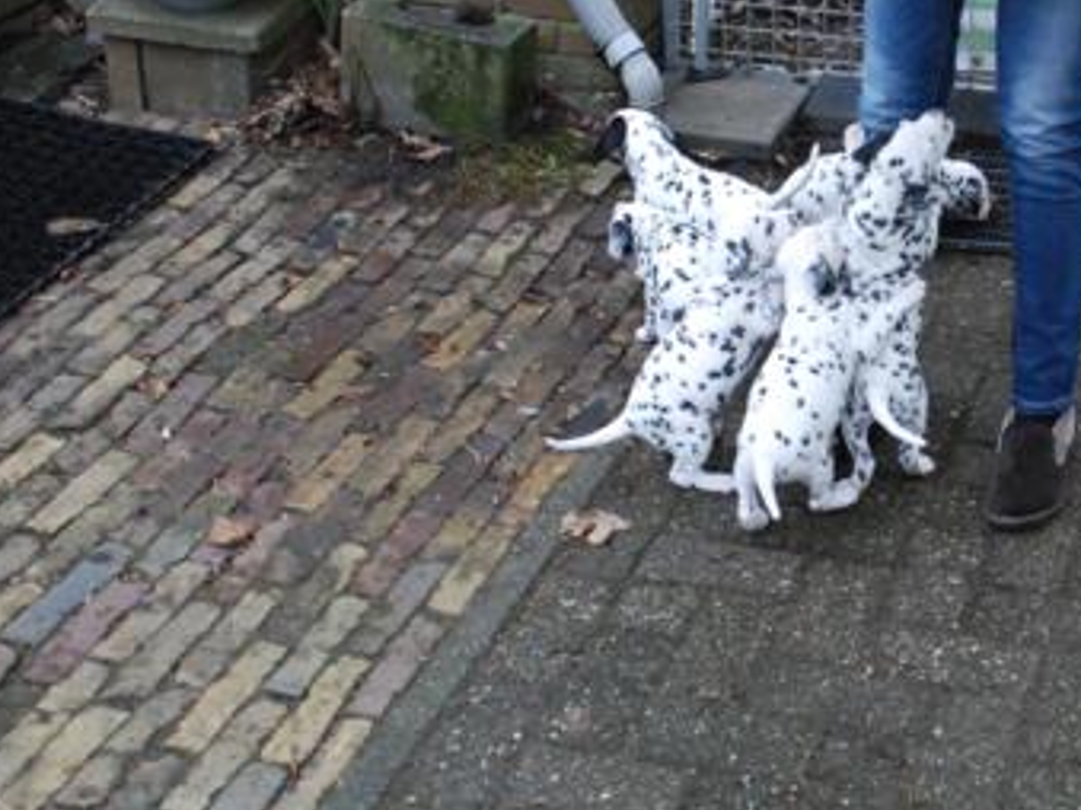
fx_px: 1873
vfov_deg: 24.3
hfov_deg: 30.9
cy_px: 271
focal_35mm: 60
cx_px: 950
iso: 1600
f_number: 3.8
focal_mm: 22
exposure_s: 1/1000
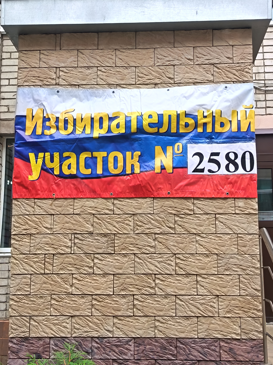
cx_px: 136
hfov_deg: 30.3
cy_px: 182
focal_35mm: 48
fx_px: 505
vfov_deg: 39.7
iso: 230
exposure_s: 1/100
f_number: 1.75
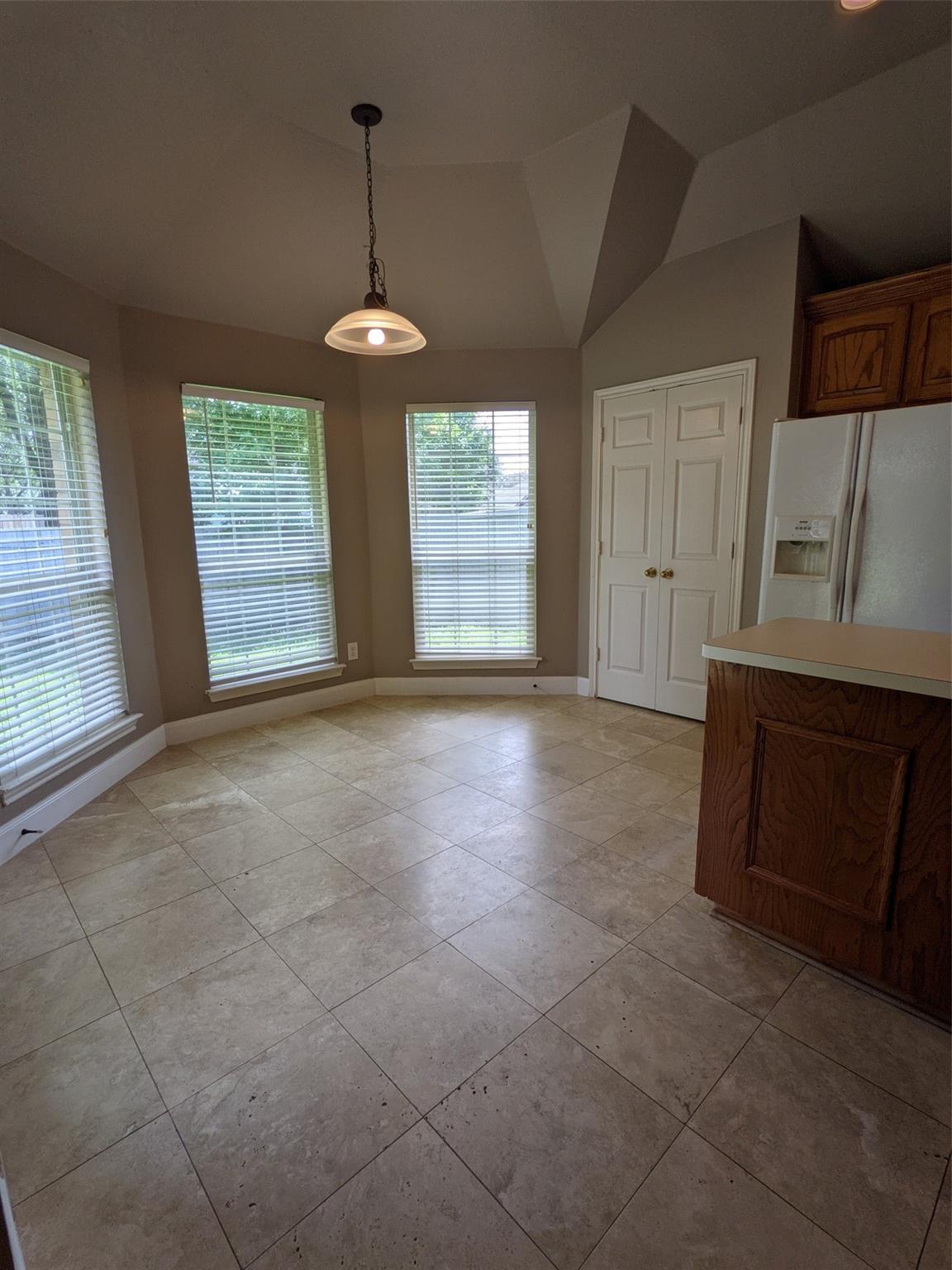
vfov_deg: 94.5
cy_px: 635
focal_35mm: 16
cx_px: 476
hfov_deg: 78.1
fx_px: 587
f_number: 2.2
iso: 34
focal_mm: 2.22
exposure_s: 1/120
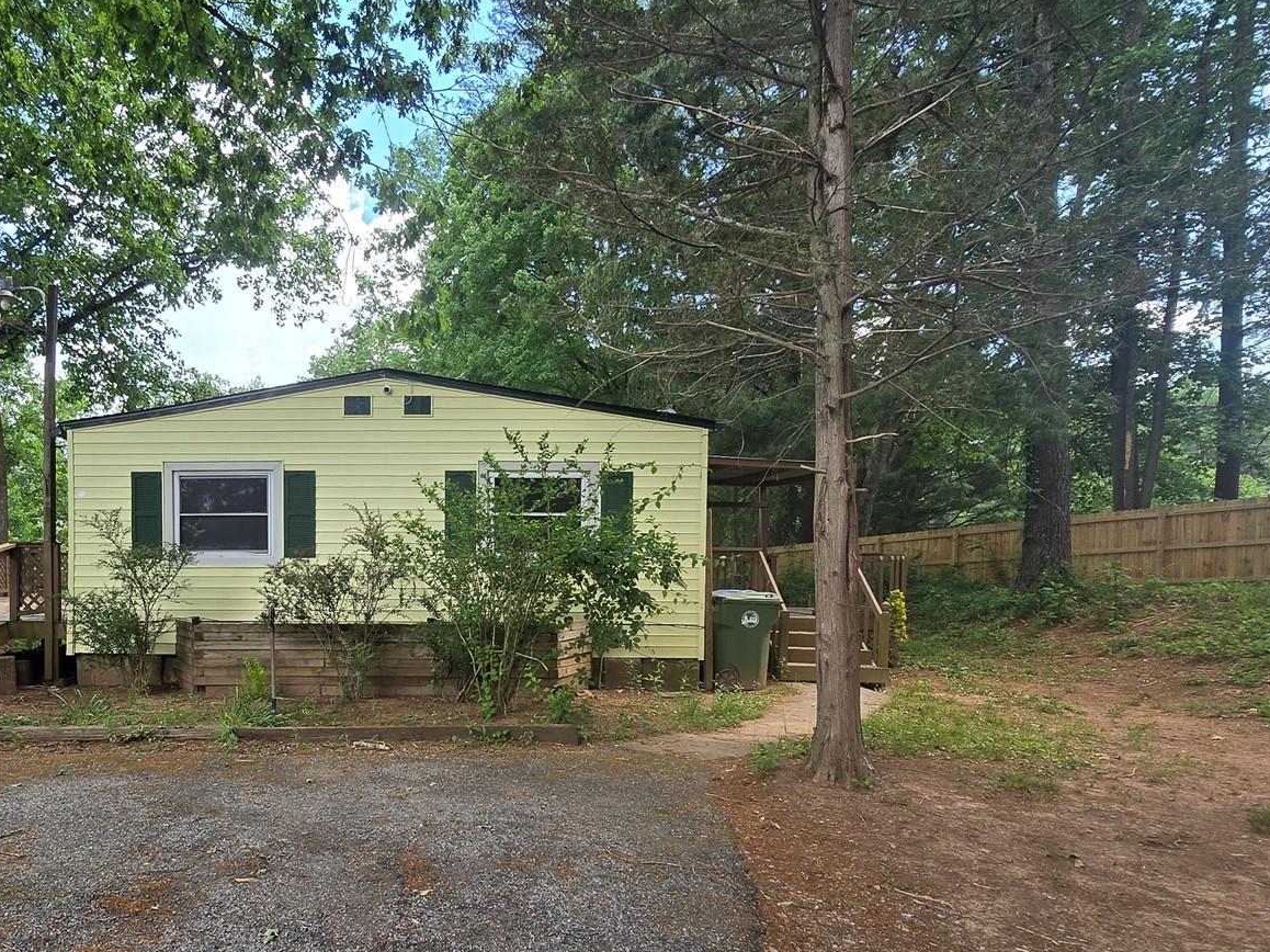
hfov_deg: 71.4
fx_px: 844
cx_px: 408
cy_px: 592
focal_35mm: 23
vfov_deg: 58.2
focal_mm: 2.2
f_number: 2.2
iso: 50
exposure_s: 1/315
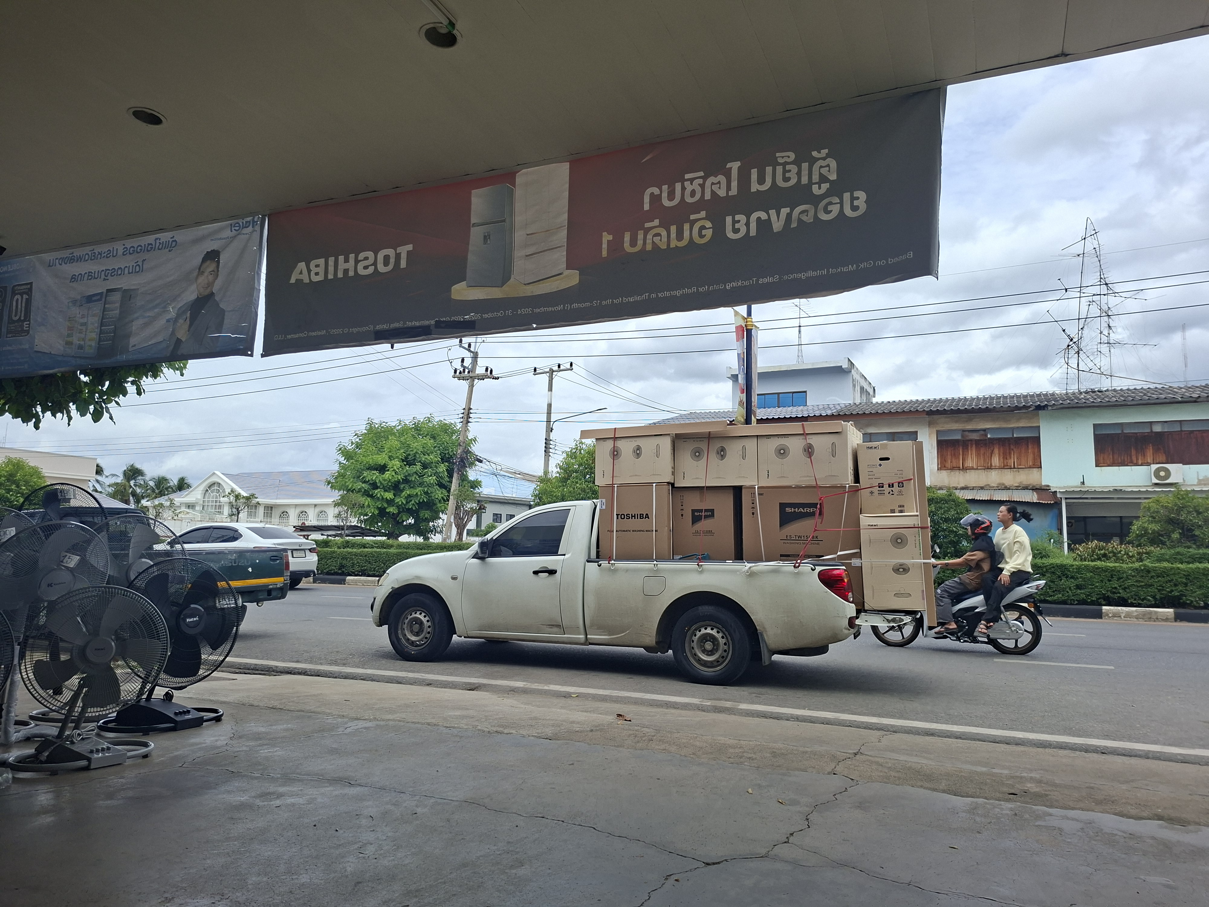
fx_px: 803
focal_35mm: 23
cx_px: 604
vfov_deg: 58.9
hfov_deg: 73.9
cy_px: 454
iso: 50
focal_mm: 5.54
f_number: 1.8
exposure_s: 1/2232
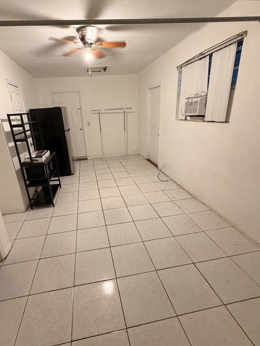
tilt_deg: -17.9
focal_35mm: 17
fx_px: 170
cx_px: 111
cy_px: 172
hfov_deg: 74.3
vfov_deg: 91.0
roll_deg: +4.0
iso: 400
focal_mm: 2.22
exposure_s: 1/60
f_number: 2.2
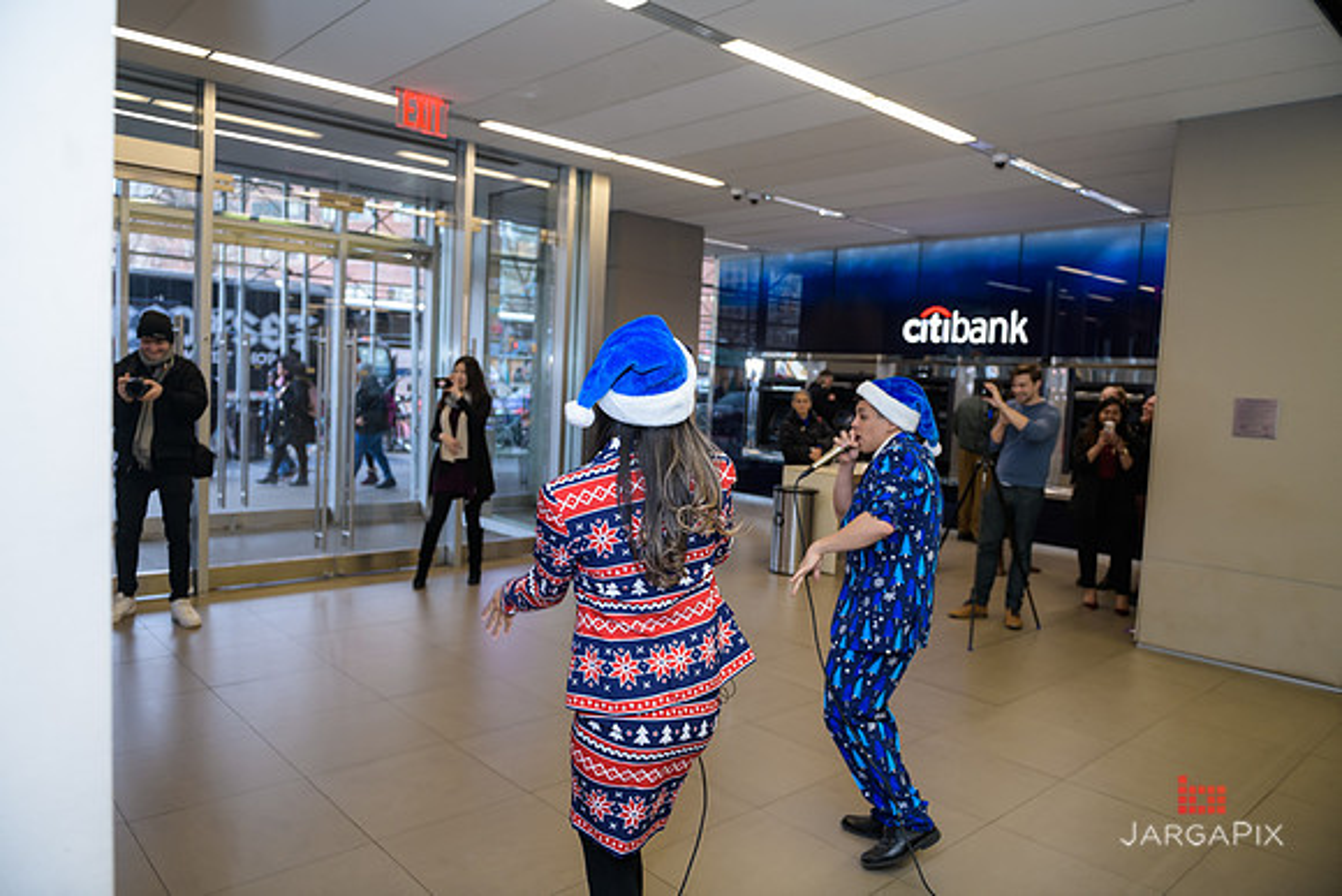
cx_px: 671
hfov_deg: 73.7
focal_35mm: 24
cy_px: 448
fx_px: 895
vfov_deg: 53.2
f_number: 3.2
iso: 400
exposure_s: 1/125
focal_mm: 24
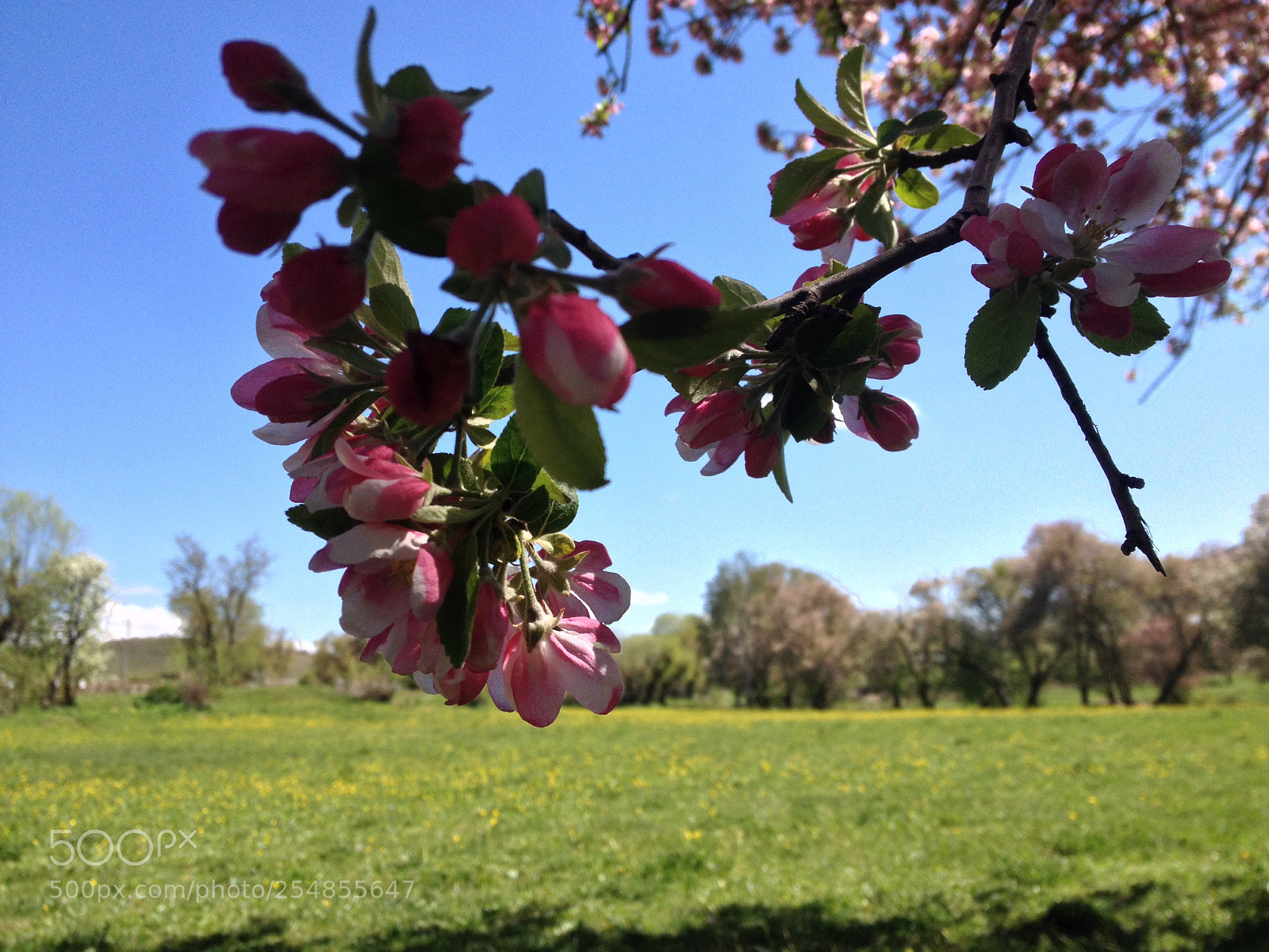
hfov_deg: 52.6
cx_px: 634
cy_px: 476
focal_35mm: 35
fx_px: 1283
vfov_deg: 40.7
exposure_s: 1/1284
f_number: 2.4
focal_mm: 4.28
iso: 50
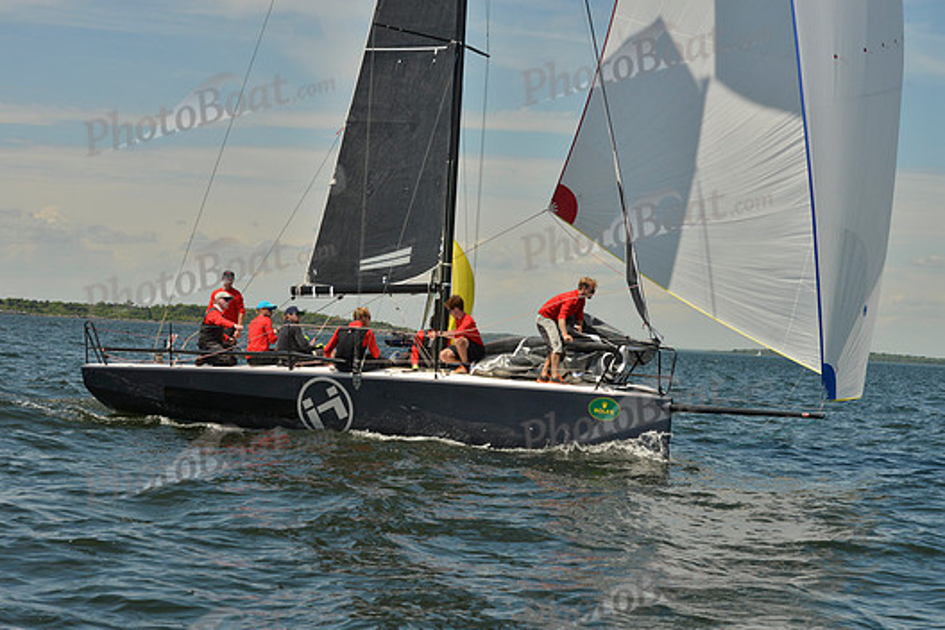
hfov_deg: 18.3
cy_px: 343
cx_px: 430
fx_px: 2940
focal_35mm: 112
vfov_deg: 12.2
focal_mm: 102
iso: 280
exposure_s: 1/1600
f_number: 9
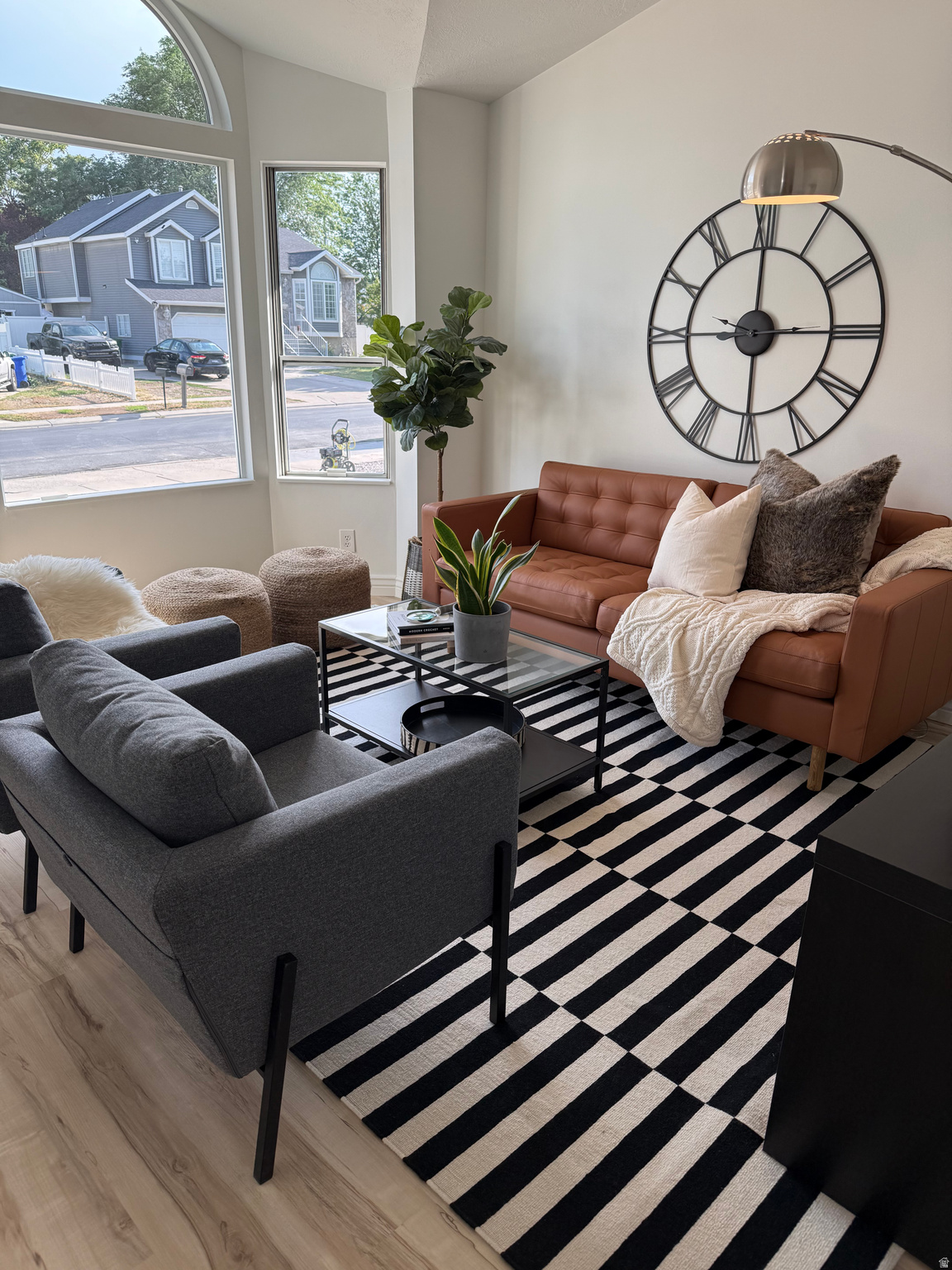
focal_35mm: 24
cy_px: 635
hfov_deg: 56.8
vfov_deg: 71.6
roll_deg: -1.1
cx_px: 476
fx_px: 880
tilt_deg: -18.4
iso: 100
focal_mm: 6.76
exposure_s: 1/504
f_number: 1.78
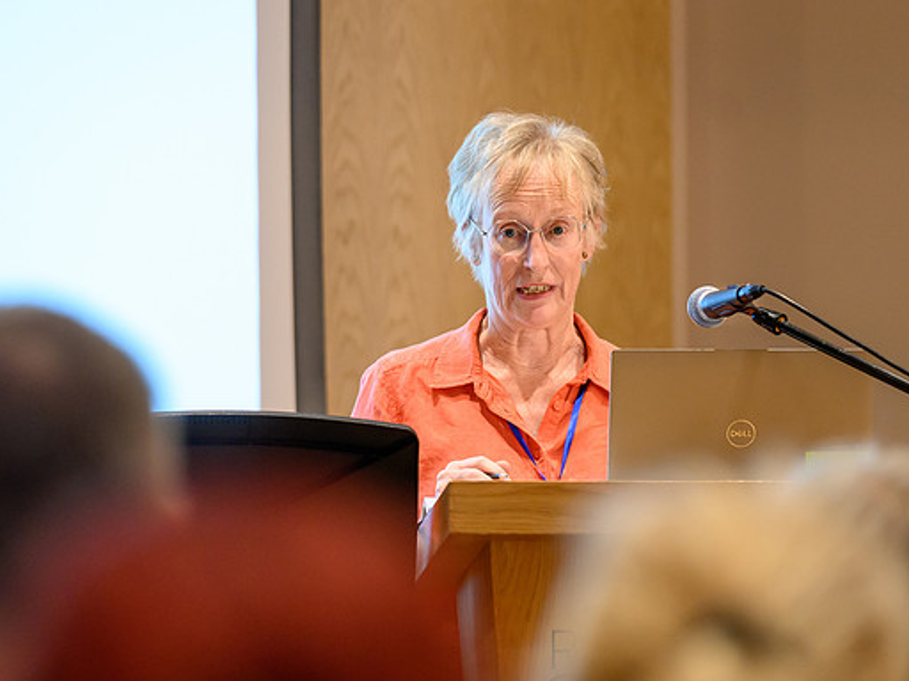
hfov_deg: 8.0
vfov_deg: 6.0
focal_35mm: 249
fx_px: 6539
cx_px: 408
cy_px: 340
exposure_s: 1/125
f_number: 2.8
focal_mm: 150
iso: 1800
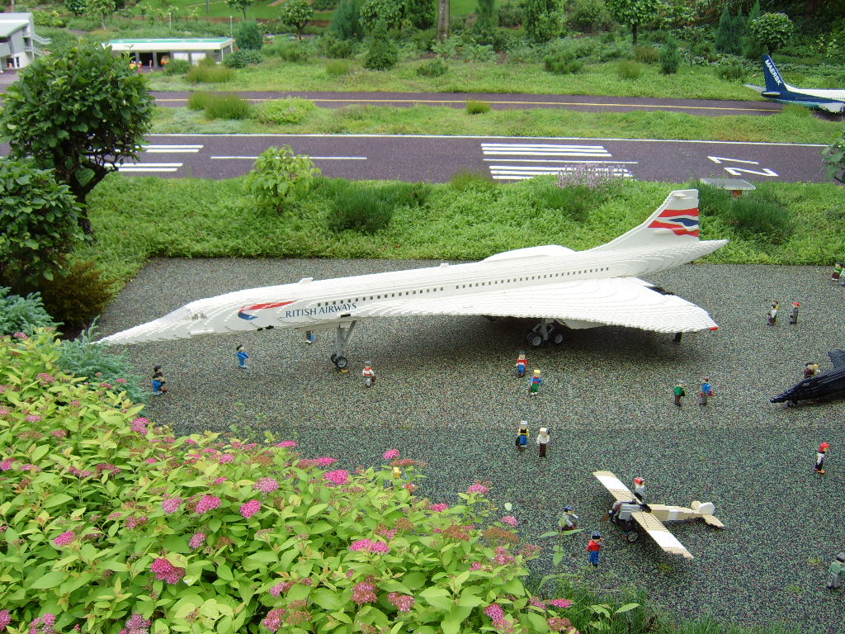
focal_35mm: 31
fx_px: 757
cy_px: 317
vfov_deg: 45.4
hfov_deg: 58.4
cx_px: 422
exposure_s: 1/148
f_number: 4
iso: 50
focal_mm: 8.13
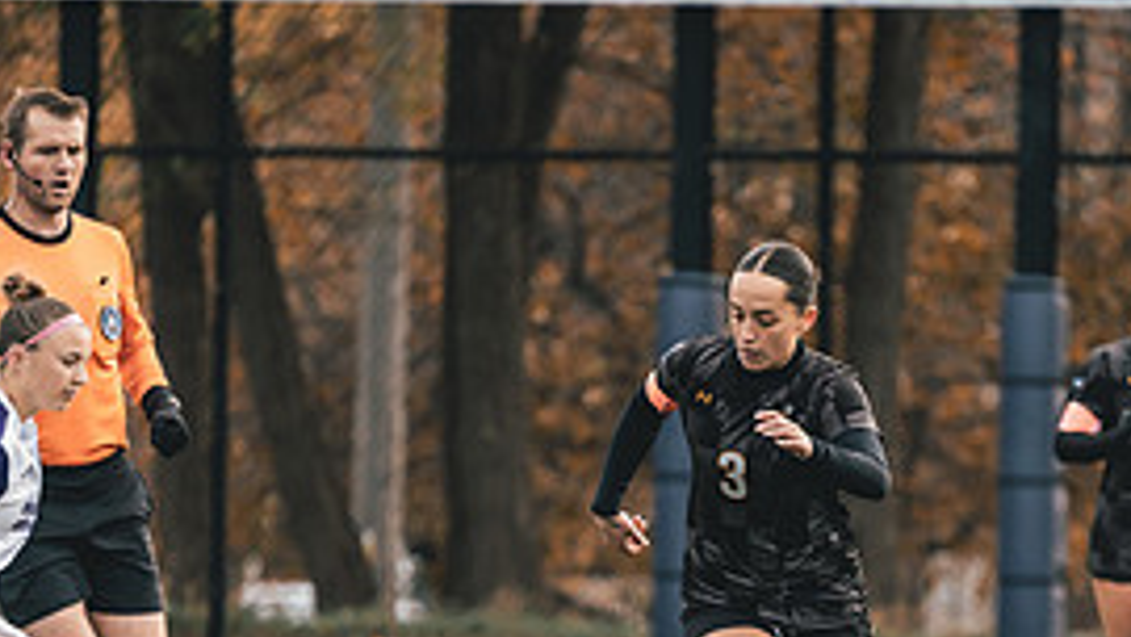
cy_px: 652
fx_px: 27686
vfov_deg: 1.3
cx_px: 687
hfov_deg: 2.3
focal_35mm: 923
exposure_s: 1/800
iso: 800
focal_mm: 400
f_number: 6.3
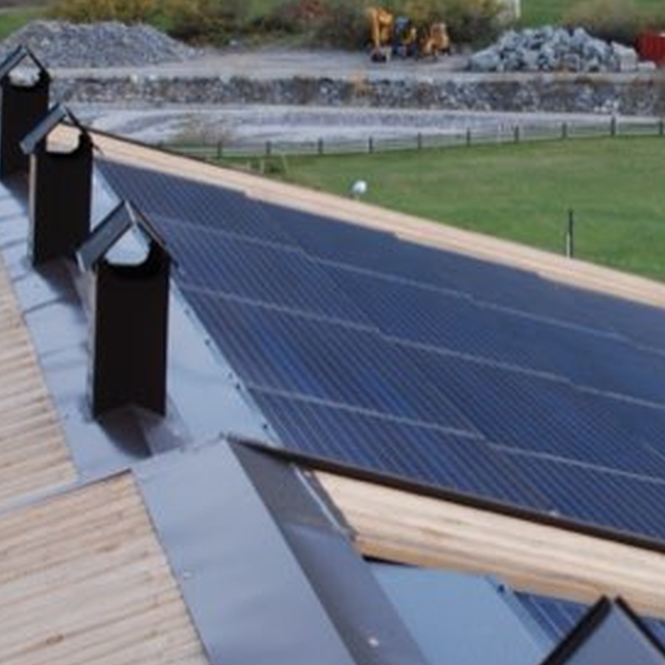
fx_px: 2326
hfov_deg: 16.0
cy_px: 312
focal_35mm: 107
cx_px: 643
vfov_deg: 16.3
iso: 140
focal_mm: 38
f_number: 5.6
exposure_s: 1/125
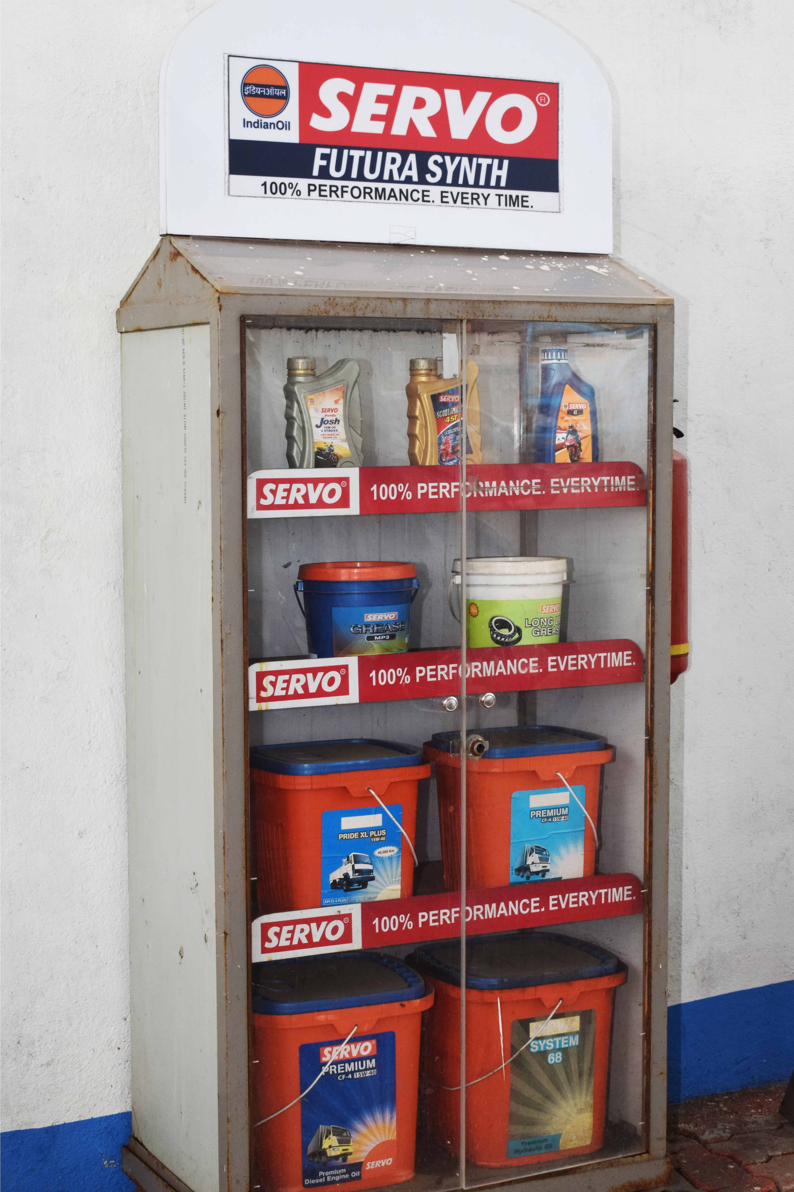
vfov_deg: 35.1
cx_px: 397
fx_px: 1886
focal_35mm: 57
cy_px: 596
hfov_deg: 23.8
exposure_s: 1/125
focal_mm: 38
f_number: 8
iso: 400
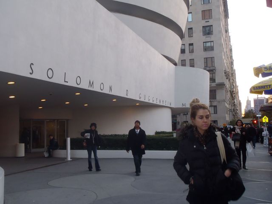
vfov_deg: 37.7
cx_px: 136
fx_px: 299
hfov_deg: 49.0
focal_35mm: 38
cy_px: 102
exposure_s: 1/40
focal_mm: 6.83
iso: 200
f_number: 4.6
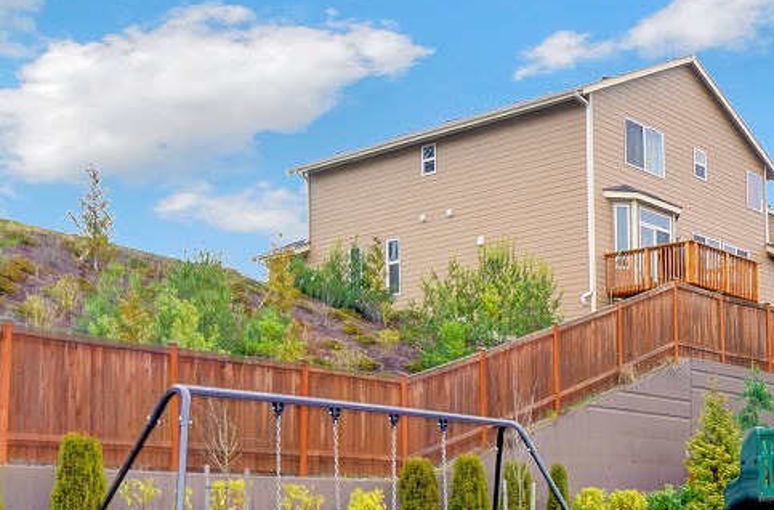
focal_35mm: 54
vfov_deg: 23.7
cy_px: 520
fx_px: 1158
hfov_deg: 35.2
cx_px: 667
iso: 100
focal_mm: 17
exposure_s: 1/13
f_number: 8
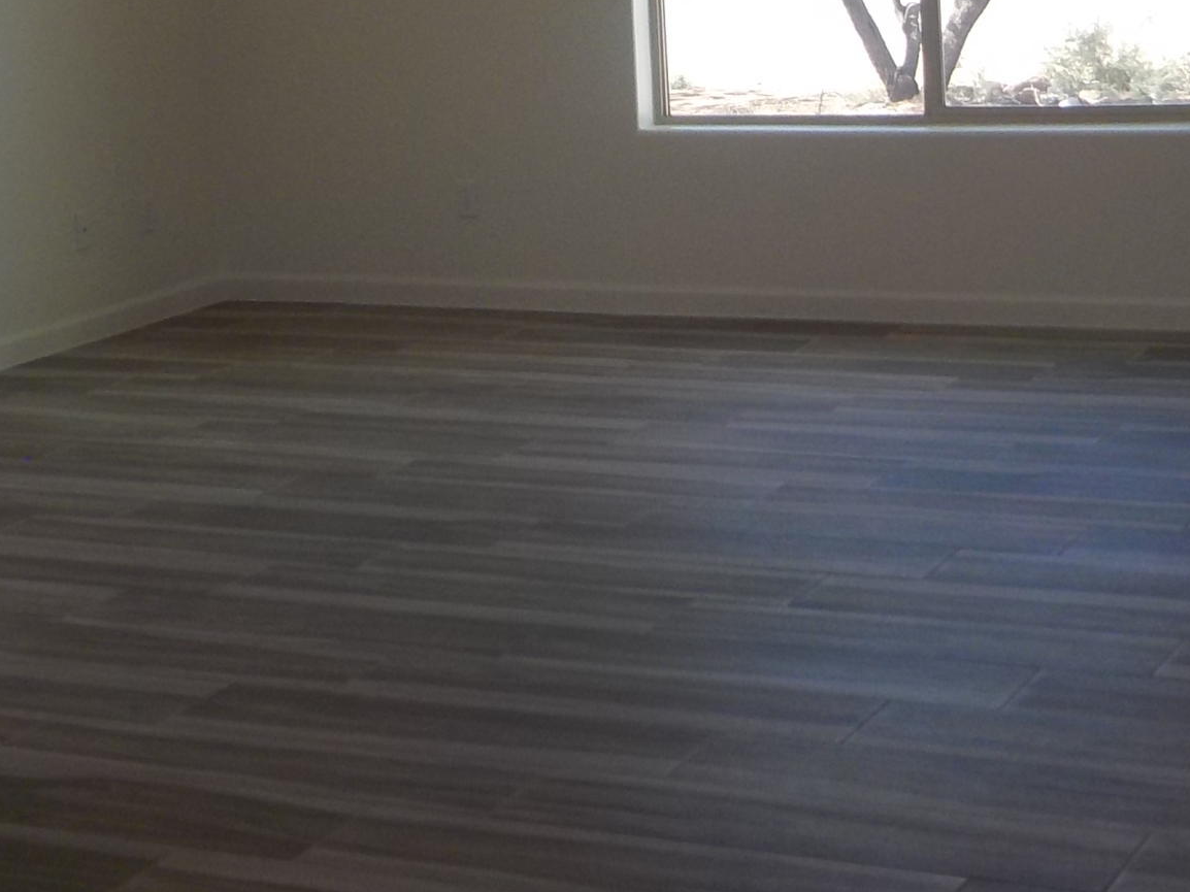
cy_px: -18
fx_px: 2681
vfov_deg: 18.4
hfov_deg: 25.0
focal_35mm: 78
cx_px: 668
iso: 125
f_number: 3.3
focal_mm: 4.1
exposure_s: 1/125
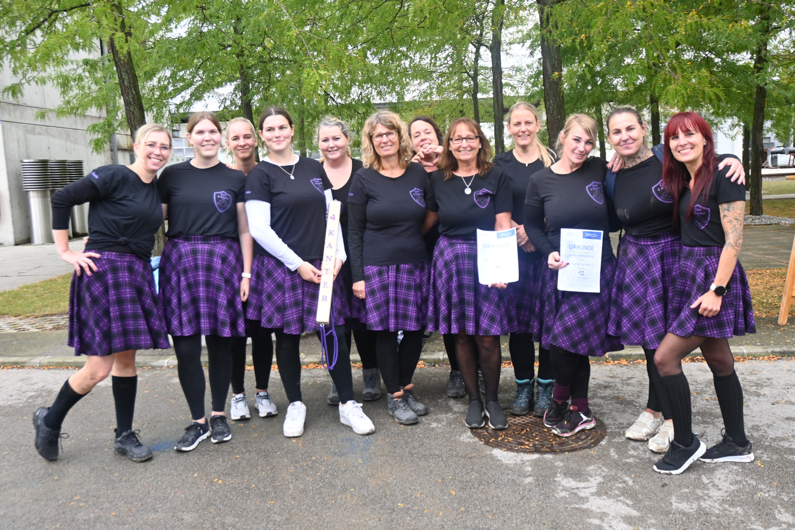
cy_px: 265
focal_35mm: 33
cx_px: 398
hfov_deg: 57.2
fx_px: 729
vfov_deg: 40.0
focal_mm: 22
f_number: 4.5
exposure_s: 1/250
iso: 200
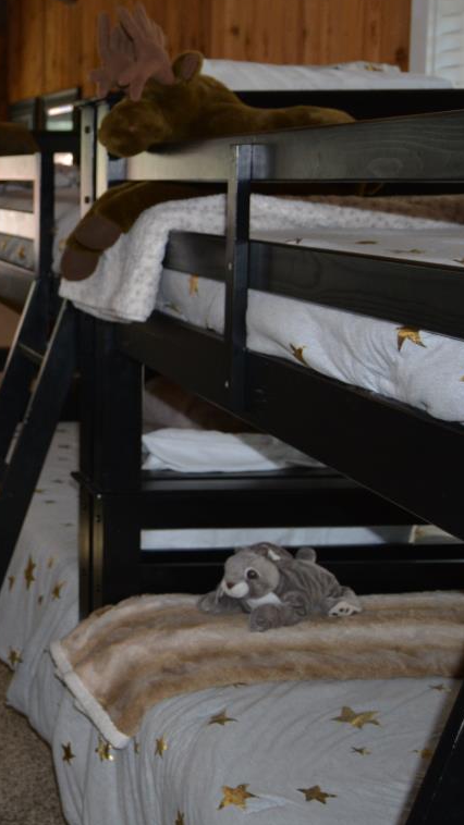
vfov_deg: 36.9
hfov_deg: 19.0
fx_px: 1226
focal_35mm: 56
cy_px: 284
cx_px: -222
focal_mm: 18
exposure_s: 1/100
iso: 400
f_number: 3.5
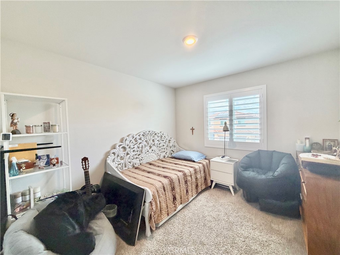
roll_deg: +1.9
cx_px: 170
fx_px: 138
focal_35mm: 14
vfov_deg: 85.7
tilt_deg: -1.4
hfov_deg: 102.1
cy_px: 128
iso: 250
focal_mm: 2.22
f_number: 2.2
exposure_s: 1/120
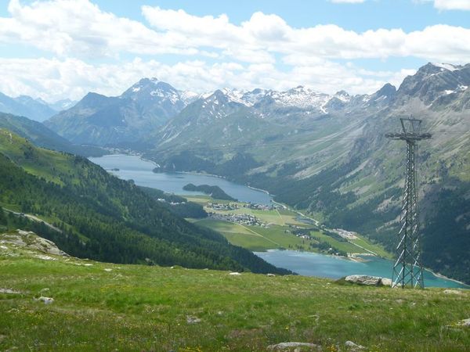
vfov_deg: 24.0
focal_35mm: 61
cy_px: 176
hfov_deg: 31.7
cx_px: 235
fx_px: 828
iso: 100
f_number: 4
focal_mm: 11
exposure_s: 1/800
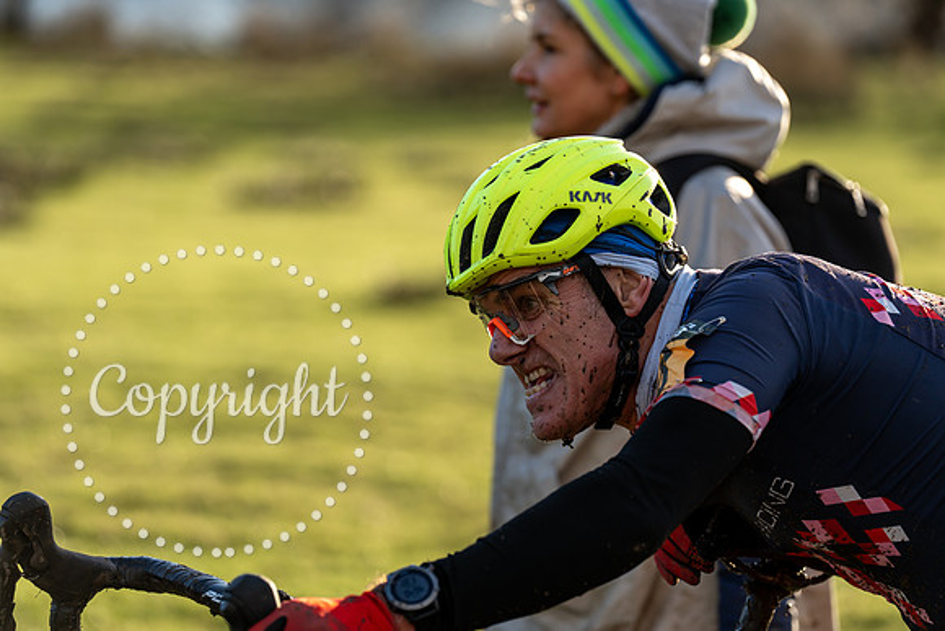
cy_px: 316
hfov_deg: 11.1
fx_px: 4857
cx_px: 472
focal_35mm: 185
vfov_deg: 7.4
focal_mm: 185
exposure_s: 1/1000
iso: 250
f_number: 4
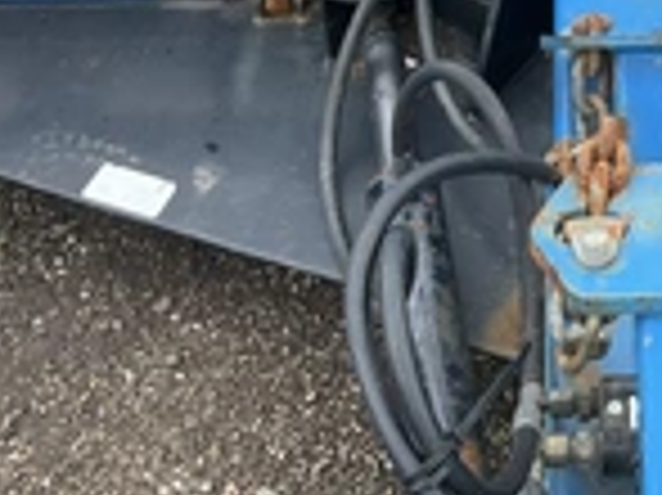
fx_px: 1510
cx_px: 689
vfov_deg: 17.3
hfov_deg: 23.5
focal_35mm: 79
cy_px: -176
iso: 20
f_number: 1.8
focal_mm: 3
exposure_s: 1/122
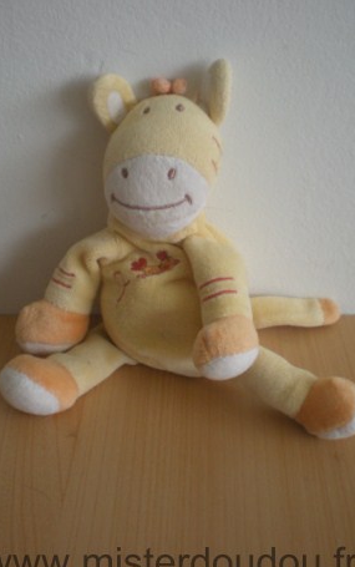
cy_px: 263
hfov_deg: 28.0
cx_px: 169
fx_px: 711
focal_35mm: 46
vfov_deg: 43.4
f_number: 3.1
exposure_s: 1/11.1
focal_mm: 6.3
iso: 200
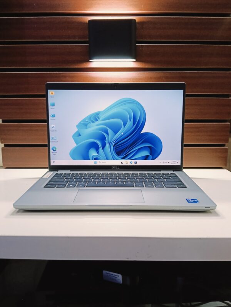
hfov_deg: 51.5
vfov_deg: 65.3
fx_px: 240
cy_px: 154
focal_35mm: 27
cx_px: 116
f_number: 1.8
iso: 500
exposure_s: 1/33.3
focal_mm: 3.98
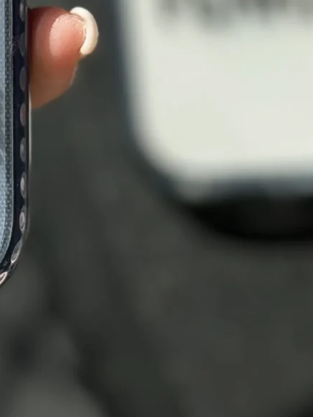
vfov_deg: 9.2
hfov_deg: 6.9
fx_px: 2542
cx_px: -269
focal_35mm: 211
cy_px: -163
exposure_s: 1/3096
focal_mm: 6.86
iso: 64
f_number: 1.78
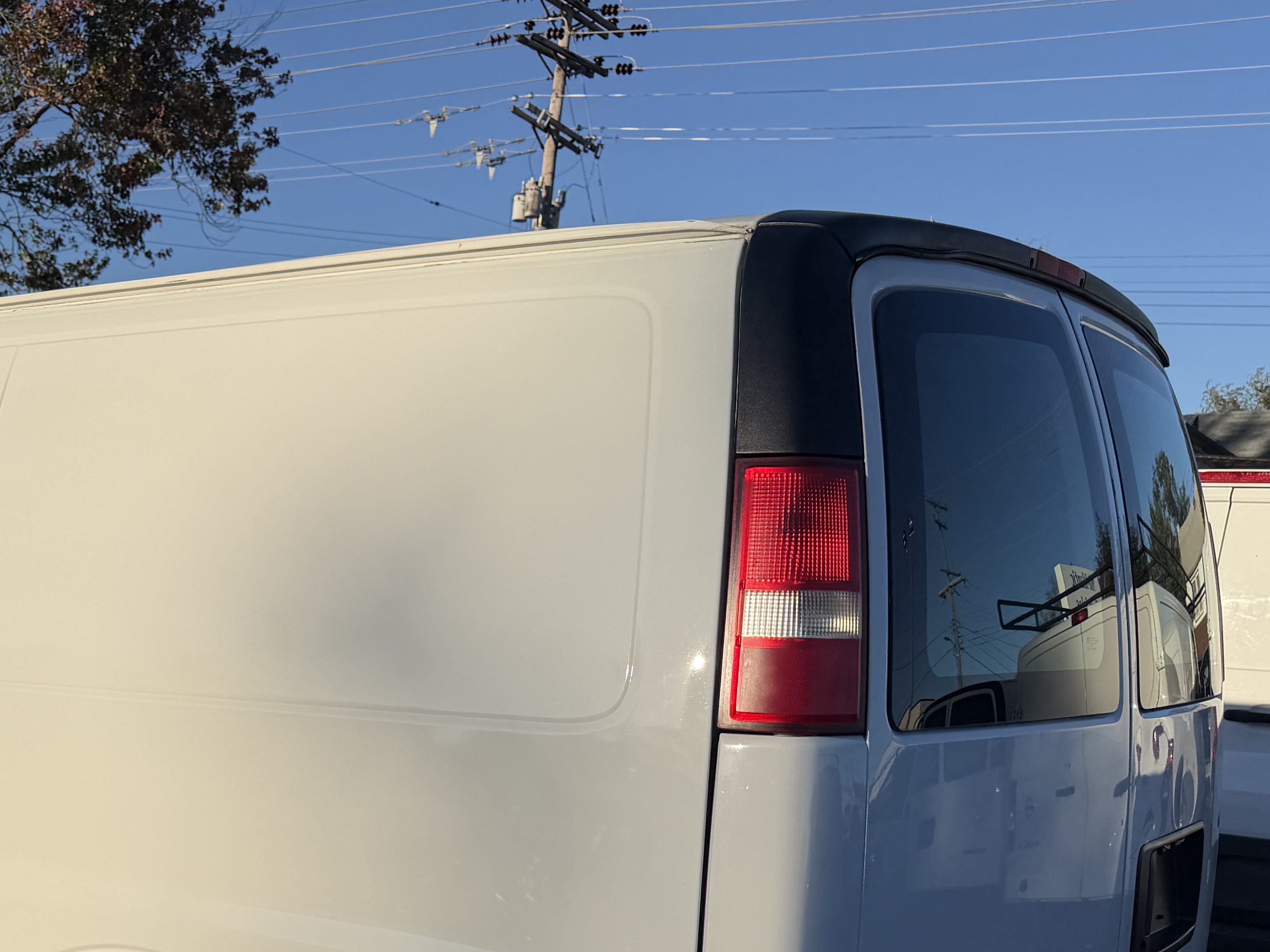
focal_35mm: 47
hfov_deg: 38.9
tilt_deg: -9.9
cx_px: 259
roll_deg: -3.4
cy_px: 901
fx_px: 1724
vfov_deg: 29.3
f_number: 1.78
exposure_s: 1/8130
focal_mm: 6.76
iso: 80
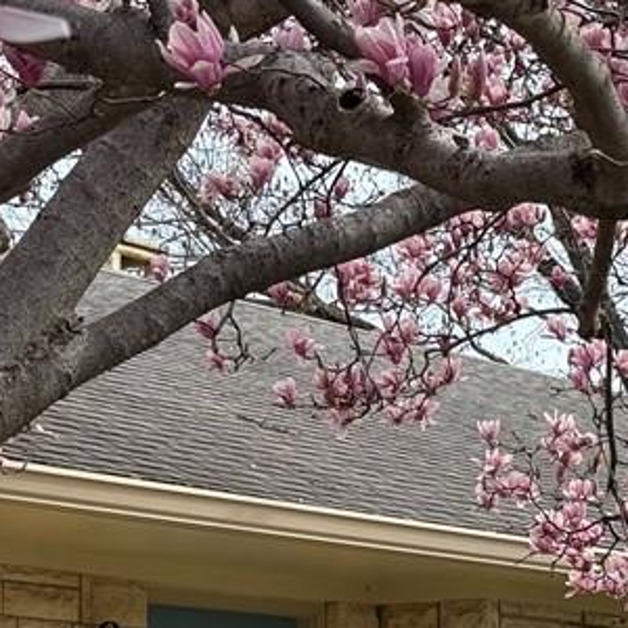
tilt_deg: +5.9
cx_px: 463
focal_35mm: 145
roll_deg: -0.1
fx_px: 2976
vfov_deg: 12.0
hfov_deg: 12.0
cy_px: 532
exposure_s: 1/1513
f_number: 1.78
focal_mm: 6.76
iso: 80
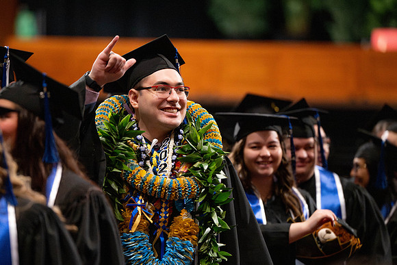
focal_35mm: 242
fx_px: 2666
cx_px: 185
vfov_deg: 5.7
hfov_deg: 8.5
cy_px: 134
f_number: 2.8
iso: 6400
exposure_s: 1/200
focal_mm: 200
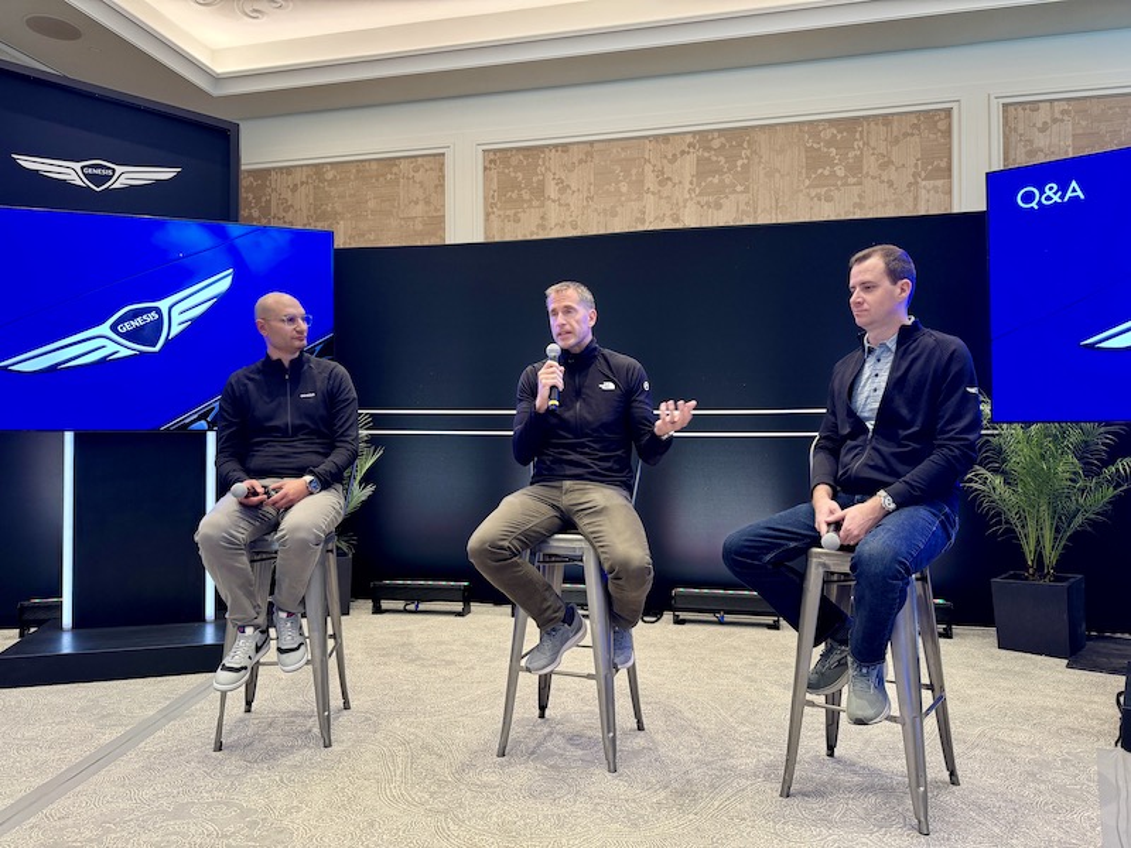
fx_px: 784
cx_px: 566
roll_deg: +0.7
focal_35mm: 24
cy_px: 424
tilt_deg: +0.2
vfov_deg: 56.8
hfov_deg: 71.6
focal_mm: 6.86
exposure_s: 1/60
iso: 160
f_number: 1.78
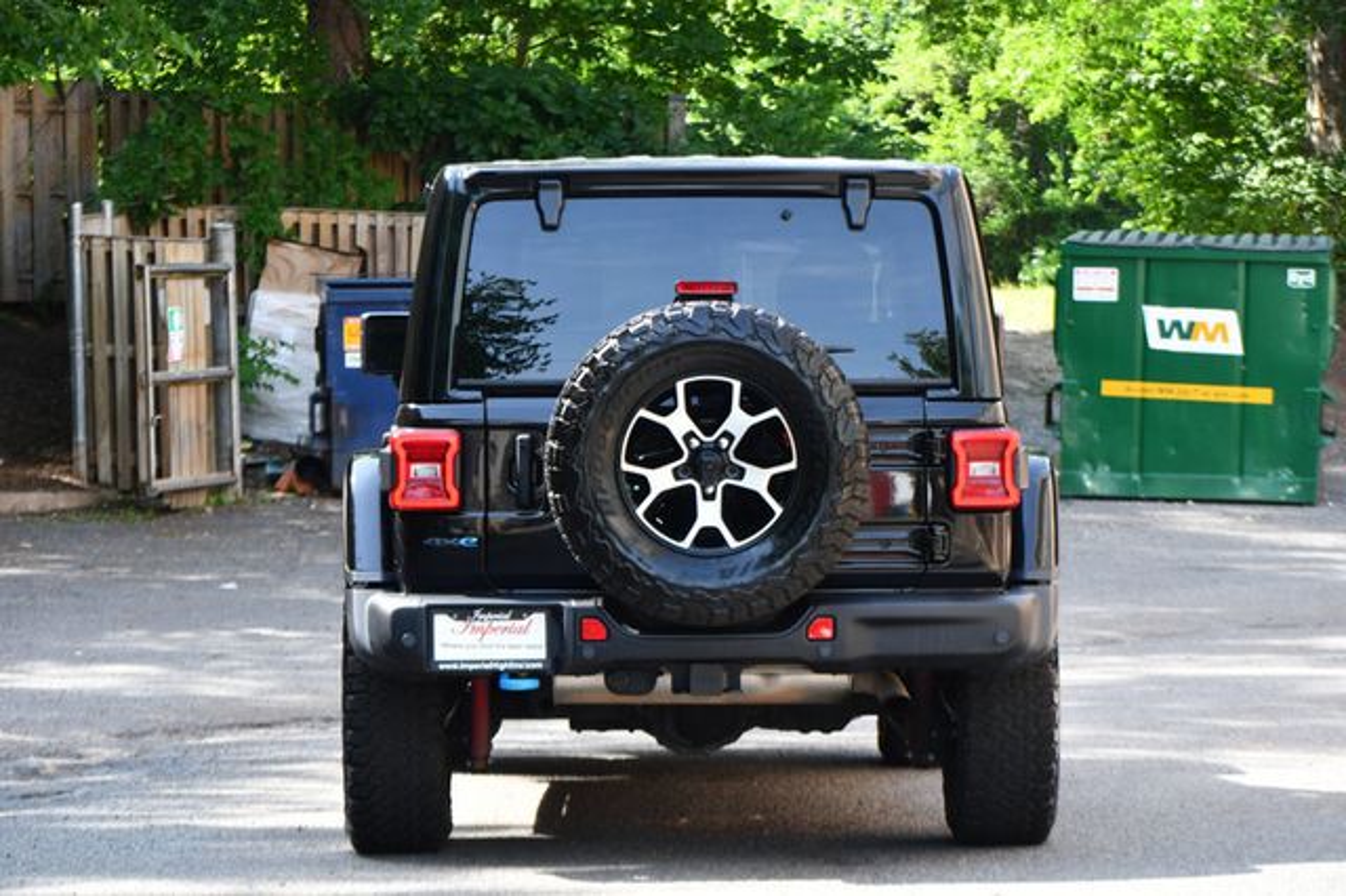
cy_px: 448
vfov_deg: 10.1
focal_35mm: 135
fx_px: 5045
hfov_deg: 15.2
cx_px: 673
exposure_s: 1/250
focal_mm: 90
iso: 400
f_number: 5.6
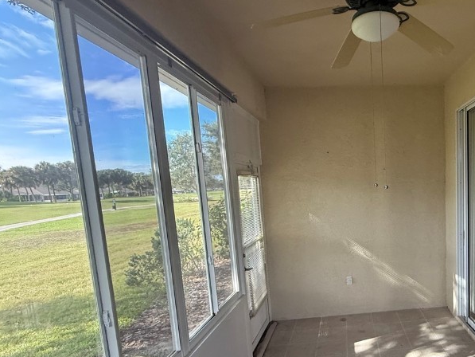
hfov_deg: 66.3
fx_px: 329
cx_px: 367
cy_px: 223
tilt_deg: -4.4
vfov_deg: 56.2
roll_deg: +2.2
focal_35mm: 24
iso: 160
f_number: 2.2
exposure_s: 1/99
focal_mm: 2.22
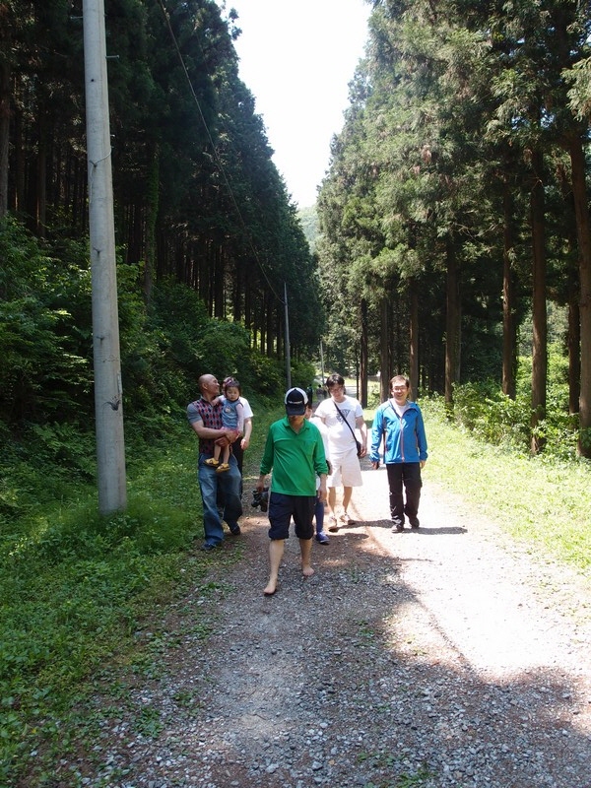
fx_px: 637
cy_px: 394
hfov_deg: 49.7
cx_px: 296
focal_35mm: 28
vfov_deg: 63.4
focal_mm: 6
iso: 100
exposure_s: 1/320
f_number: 2.5
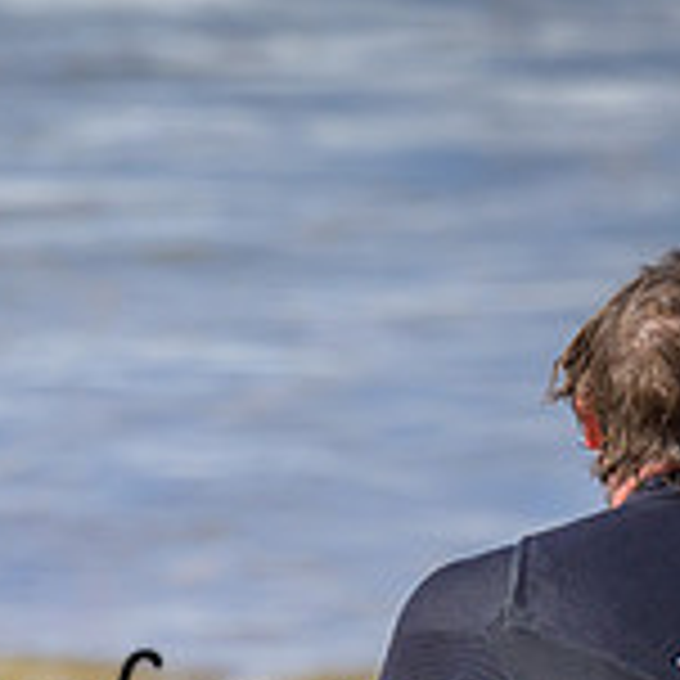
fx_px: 59851
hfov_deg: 0.7
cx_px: 58
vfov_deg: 0.7
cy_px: 658
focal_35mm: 2693
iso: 560
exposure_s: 1/2000
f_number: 6.3
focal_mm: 800
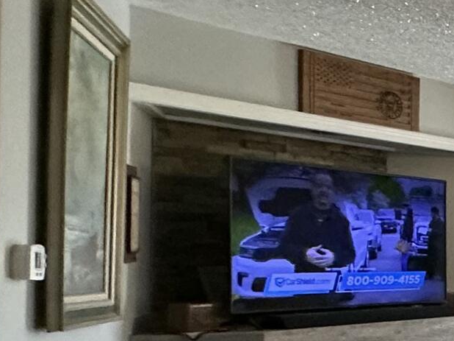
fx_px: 891
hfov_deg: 15.7
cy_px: 262
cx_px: 1060
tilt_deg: +1.4
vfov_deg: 21.4
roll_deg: +0.1
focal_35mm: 68
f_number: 2.2
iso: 320
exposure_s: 1/120
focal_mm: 2.22
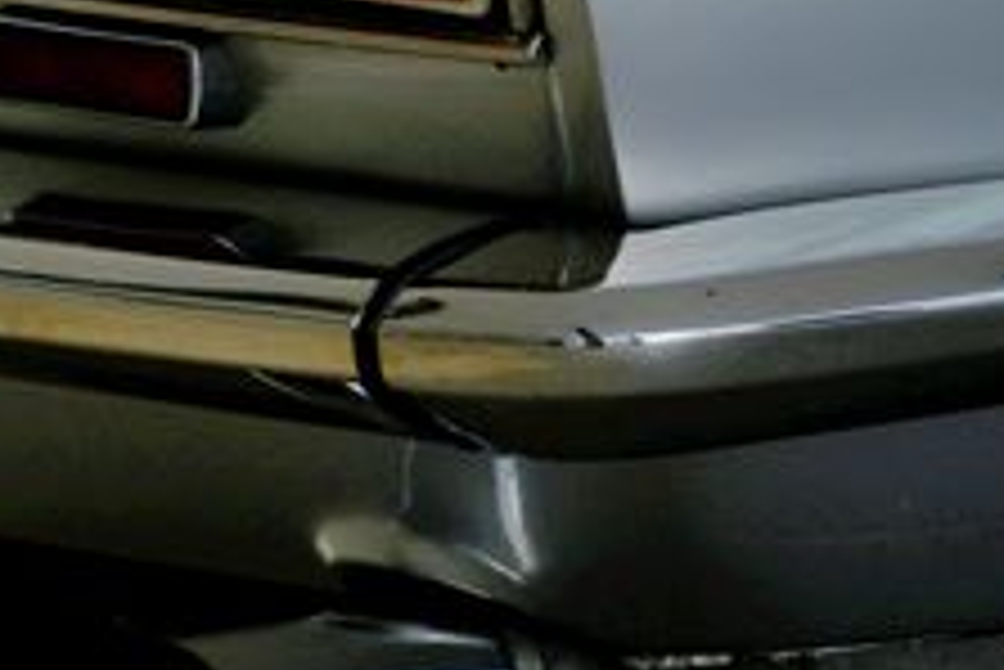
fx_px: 14372
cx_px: -594
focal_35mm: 515
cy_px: -463
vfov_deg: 2.7
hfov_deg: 4.0
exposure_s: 1/200
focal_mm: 120
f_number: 7.1
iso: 400
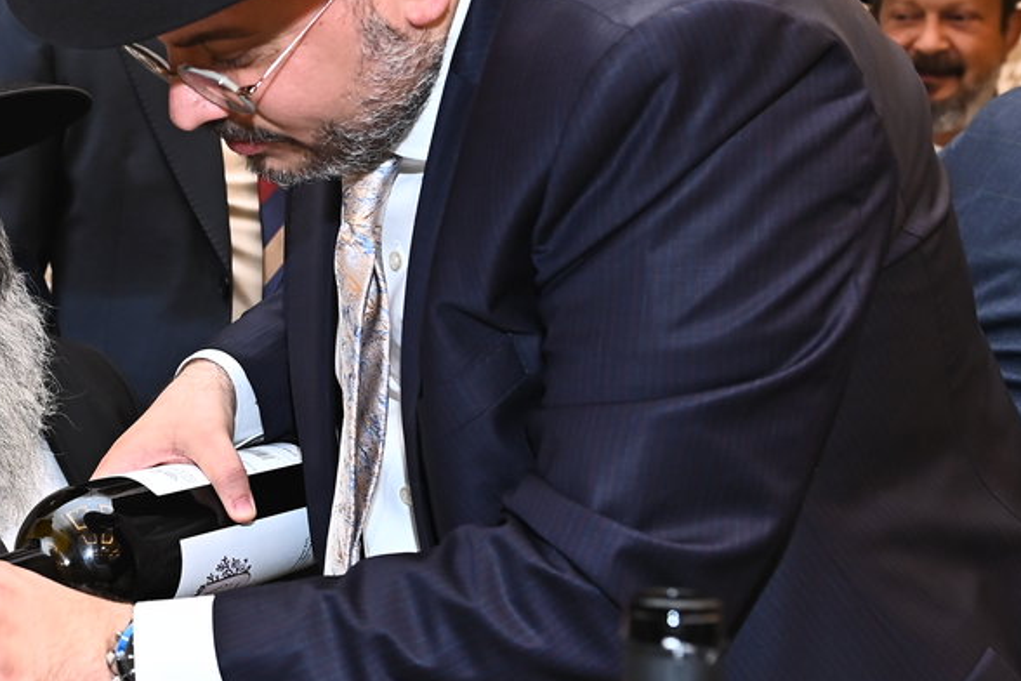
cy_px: 355
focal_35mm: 69
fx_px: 1957
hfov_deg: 27.7
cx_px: 21
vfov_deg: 19.7
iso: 1250
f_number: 4
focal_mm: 29
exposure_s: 1/200
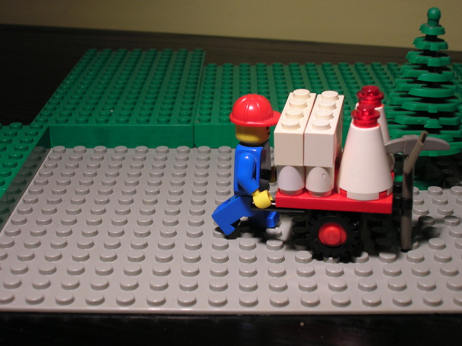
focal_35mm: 63
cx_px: 231
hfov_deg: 30.8
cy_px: 173
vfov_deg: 23.2
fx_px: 840
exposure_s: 1/17.6
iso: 50
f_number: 3.6
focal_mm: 10.4
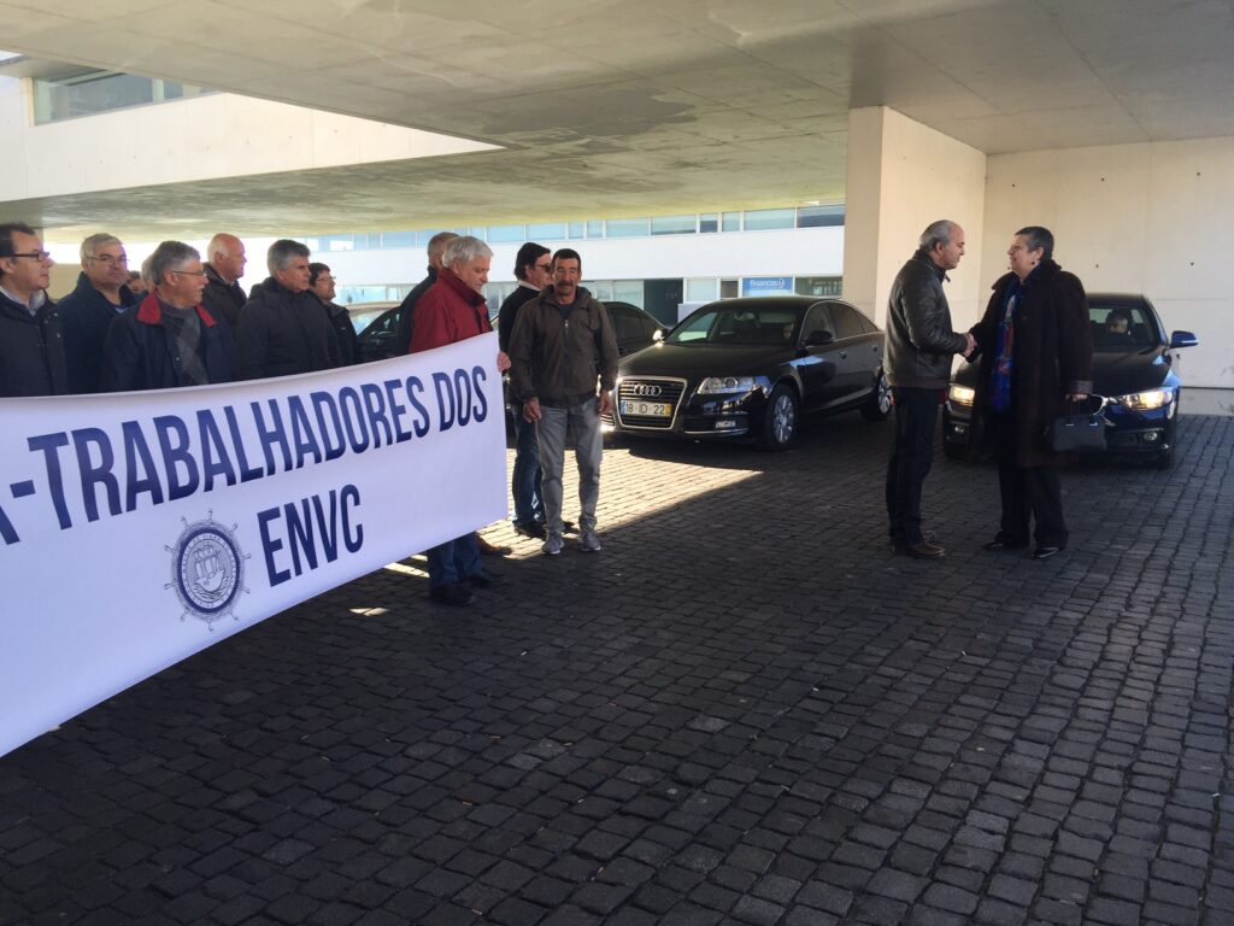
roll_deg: +1.2
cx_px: 617
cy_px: 463
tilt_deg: -8.5
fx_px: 1034
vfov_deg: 48.2
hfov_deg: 61.7
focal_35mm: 29
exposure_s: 1/399
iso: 32
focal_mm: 4.15
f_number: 2.2
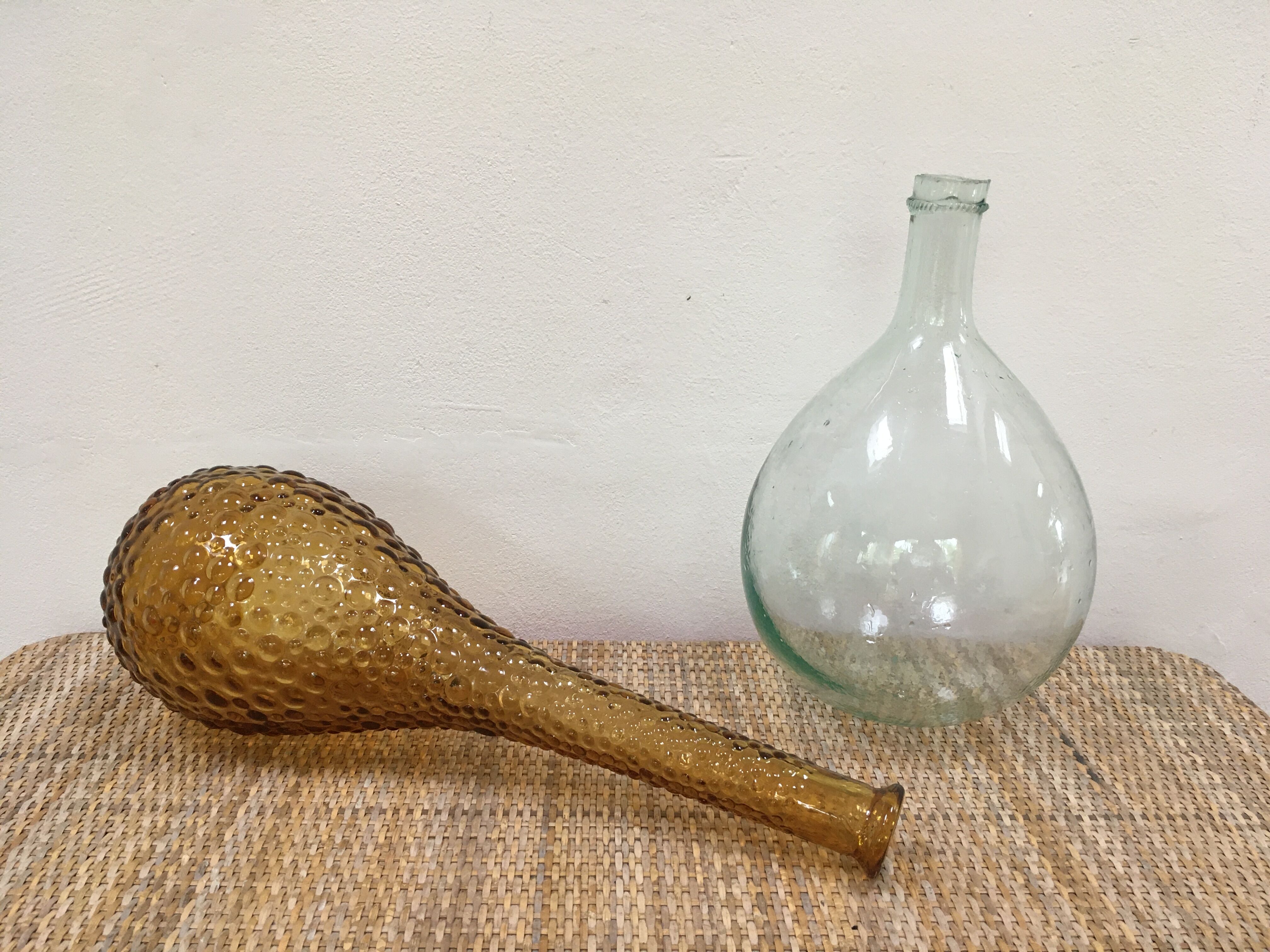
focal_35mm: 29
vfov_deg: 48.2
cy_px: 476
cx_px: 635
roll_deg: -0.4
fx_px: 1064
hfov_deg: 61.7
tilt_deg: -17.1
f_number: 2.2
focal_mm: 4.15
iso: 50
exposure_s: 1/33
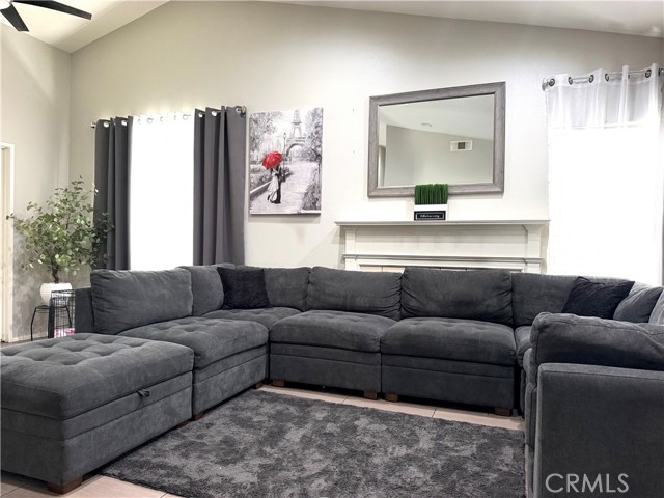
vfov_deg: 56.8
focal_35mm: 24
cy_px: 249
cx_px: 332
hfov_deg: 71.6
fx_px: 460
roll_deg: -0.8
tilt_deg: +0.7
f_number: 1.78
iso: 400
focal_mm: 6.76
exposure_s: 1/120
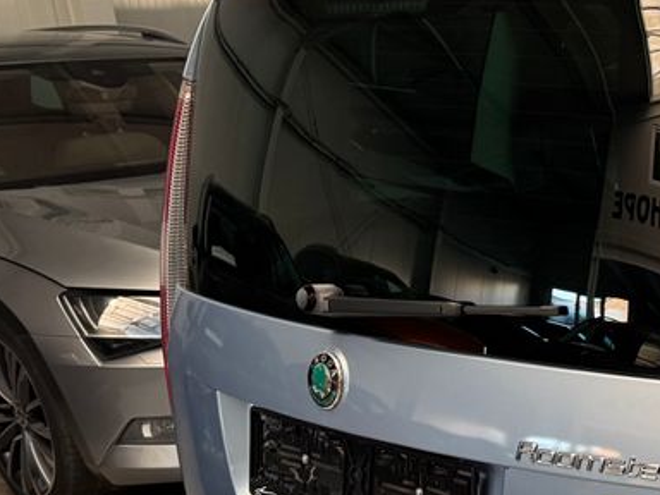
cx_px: 842
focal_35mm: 64
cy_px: 454
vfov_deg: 22.3
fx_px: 1220
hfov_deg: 26.1
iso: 200
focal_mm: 6.76
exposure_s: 1/66
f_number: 1.78
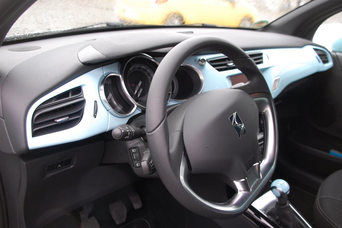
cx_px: 171
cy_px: 114
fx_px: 313
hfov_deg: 57.3
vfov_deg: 39.9
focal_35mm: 33
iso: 400
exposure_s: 1/80
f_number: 4.5
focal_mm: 22
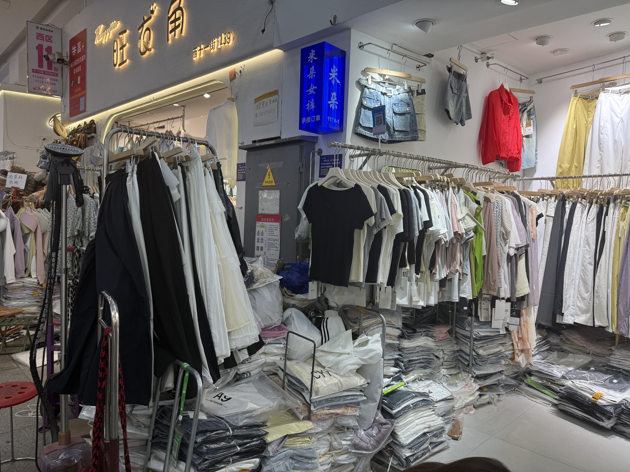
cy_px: 236
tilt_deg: -3.1
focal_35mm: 24
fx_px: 437
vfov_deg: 56.8
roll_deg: -2.8
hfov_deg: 71.6
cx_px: 315
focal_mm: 6.76
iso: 64
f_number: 1.78
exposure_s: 1/192
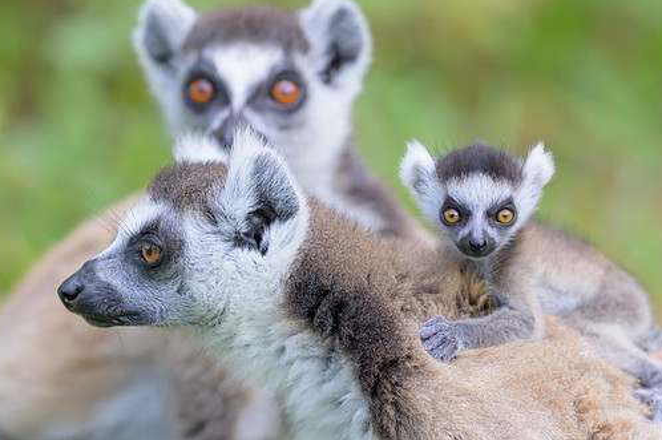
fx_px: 10049
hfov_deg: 3.8
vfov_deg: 2.5
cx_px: 442
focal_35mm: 547
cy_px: 276
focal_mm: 400
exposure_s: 1/2000
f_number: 4
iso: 1600
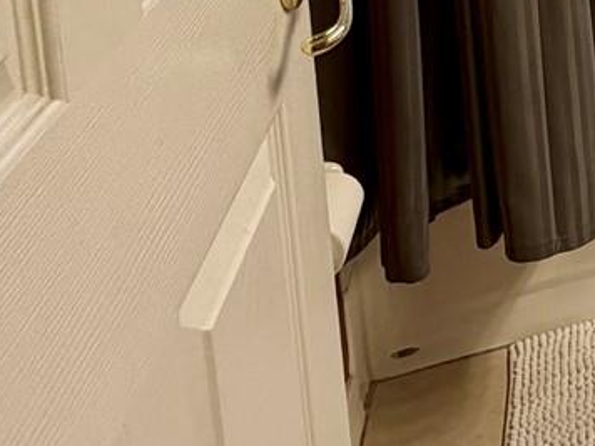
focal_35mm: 63
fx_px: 1083
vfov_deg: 18.4
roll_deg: +2.0
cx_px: 968
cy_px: -351
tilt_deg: -6.8
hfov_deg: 22.8
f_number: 2.2
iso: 160
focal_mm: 2.22
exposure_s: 1/120
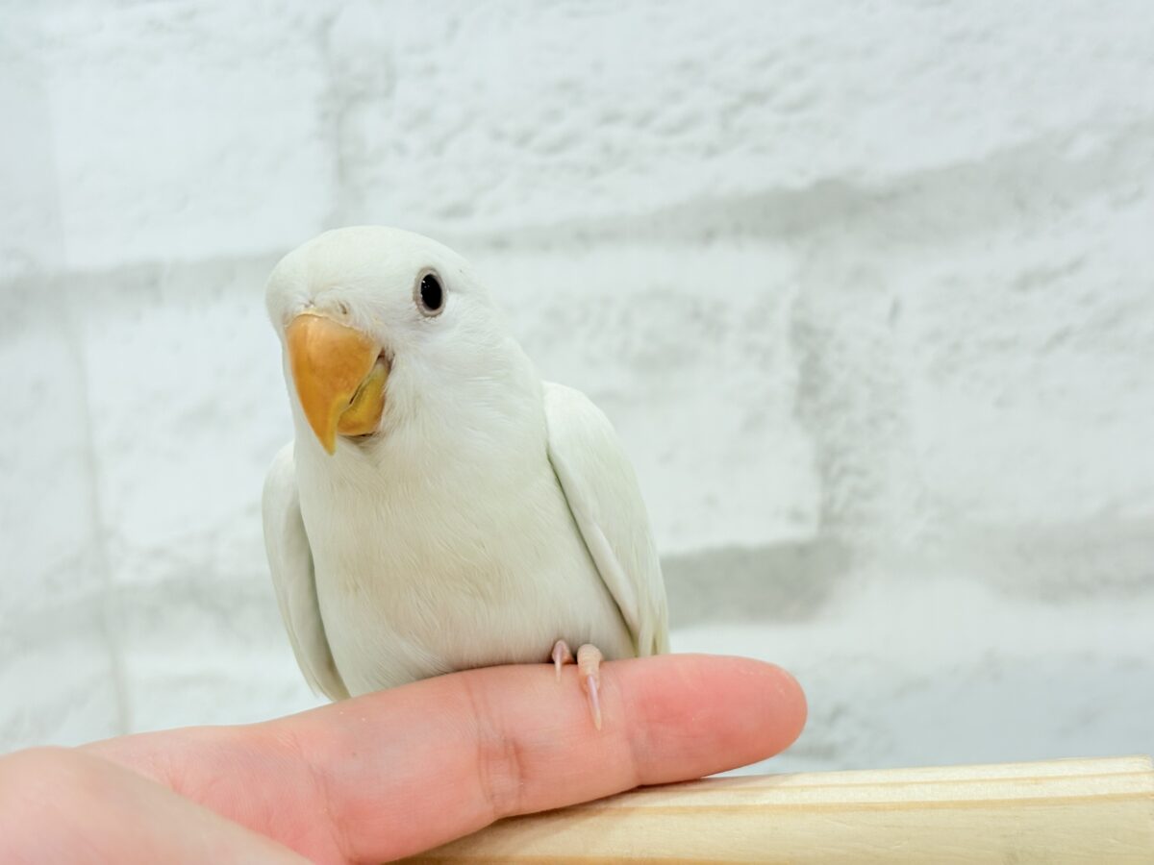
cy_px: 432
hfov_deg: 36.8
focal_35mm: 52
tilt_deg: -1.6
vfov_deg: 28.0
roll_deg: +7.1
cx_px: 577
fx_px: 1734
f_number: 1.6
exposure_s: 1/100
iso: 50
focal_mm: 5.96
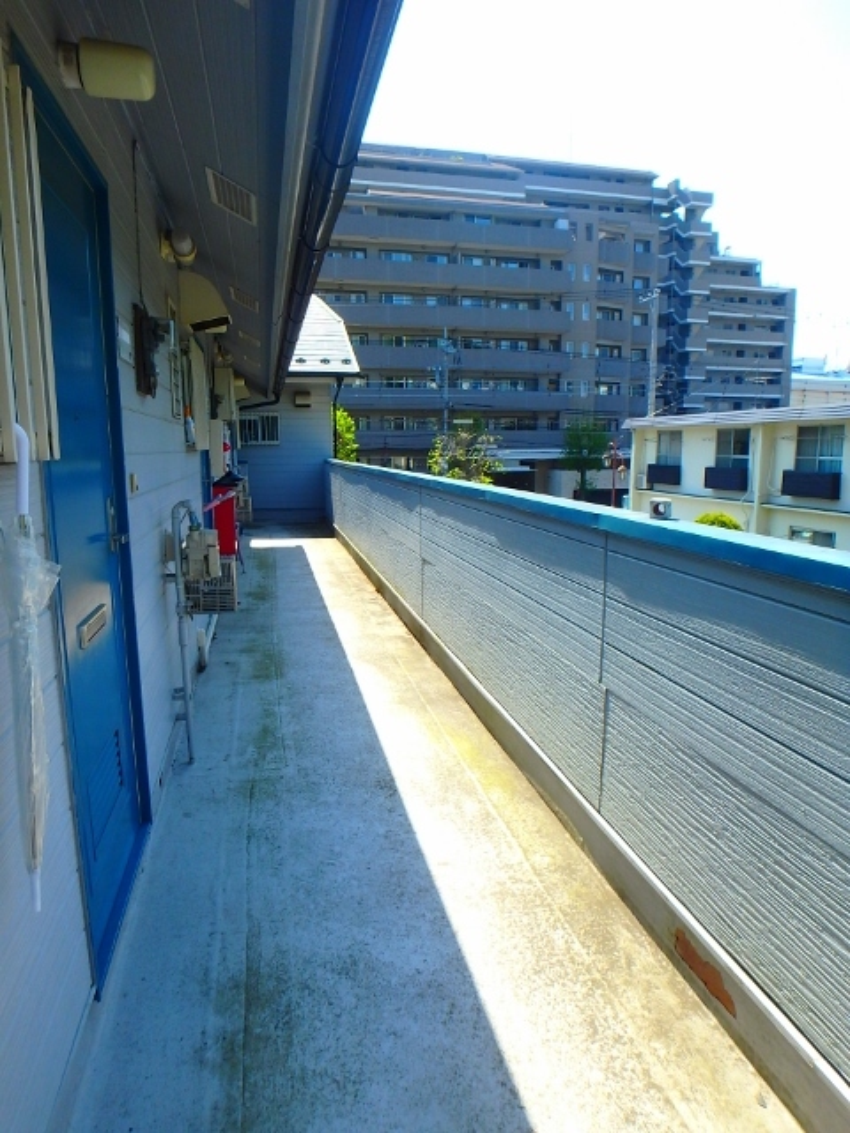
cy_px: 566
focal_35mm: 21
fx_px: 688
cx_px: 425
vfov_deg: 79.0
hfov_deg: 63.4
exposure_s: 1/500
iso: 125
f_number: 3.5
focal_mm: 3.7
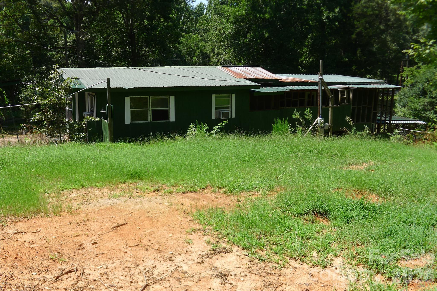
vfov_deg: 31.2
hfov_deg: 45.4
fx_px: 522
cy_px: 146
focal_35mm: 43
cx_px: 218
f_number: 3.5
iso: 80
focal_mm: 9.2
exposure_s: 1/500
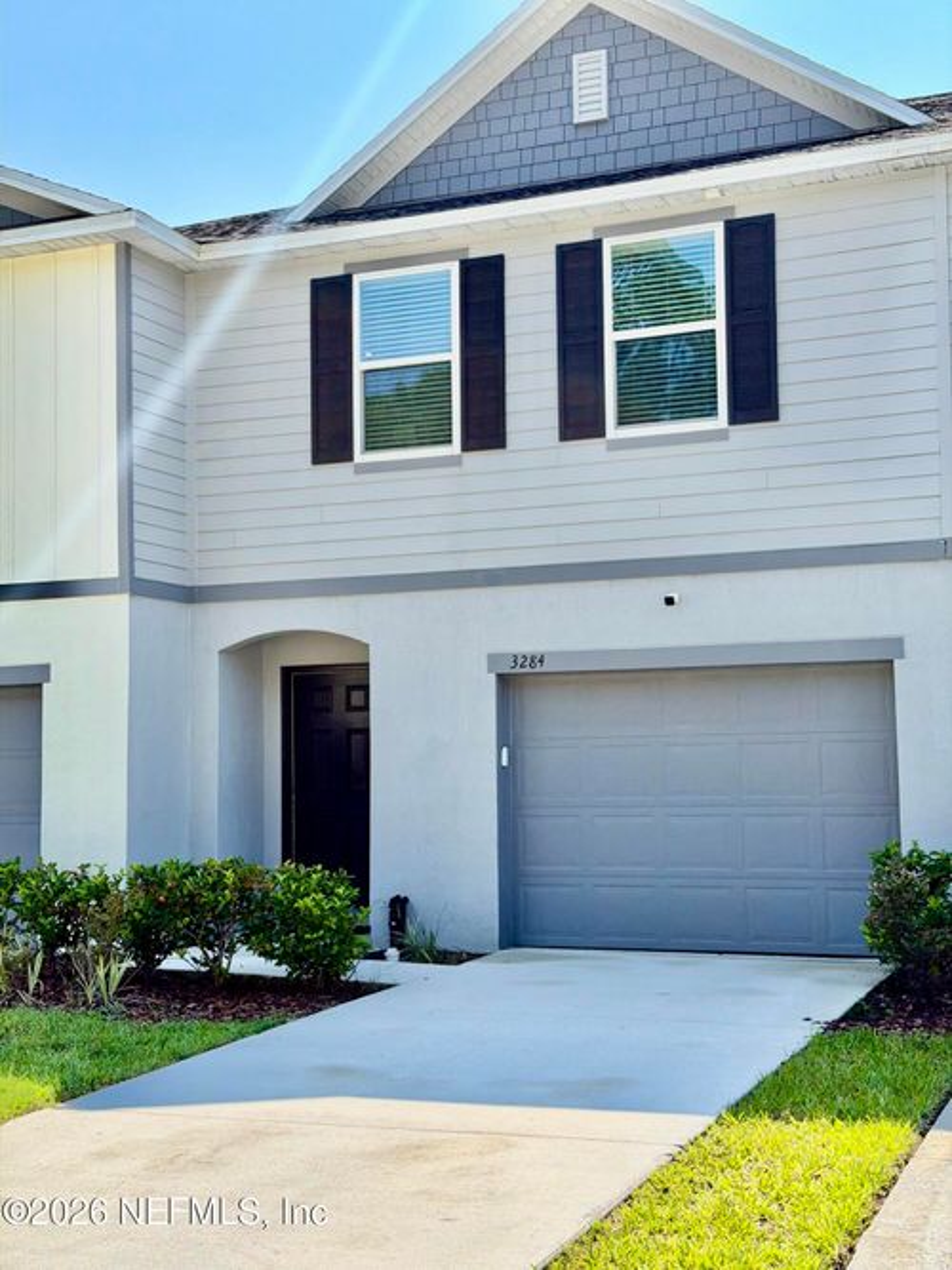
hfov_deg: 30.3
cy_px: 635
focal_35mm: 48
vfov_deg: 39.7
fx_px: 1761
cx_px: 476
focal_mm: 6.76
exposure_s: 1/3891
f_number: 1.78
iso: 100
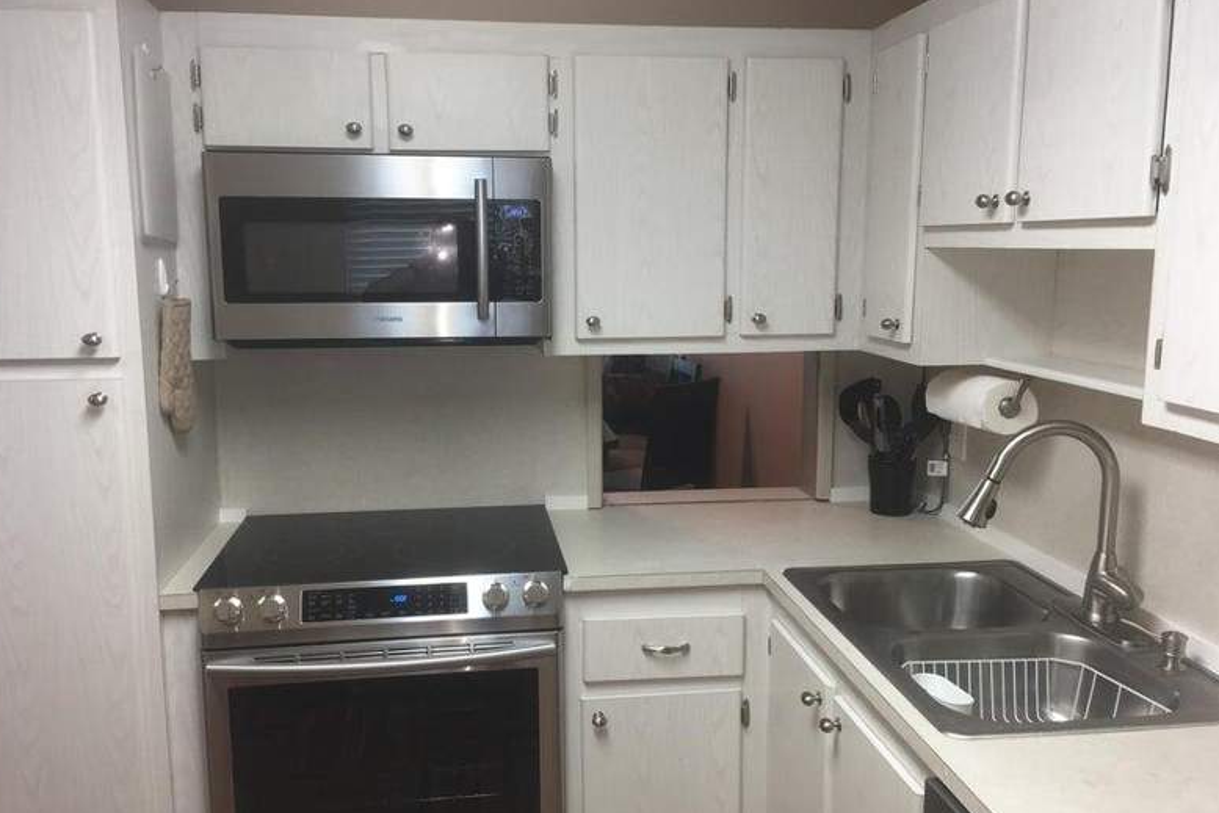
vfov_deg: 42.3
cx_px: 603
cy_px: 439
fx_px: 1050
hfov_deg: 60.3
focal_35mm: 31
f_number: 2.2
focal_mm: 4.15
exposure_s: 1/31
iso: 25
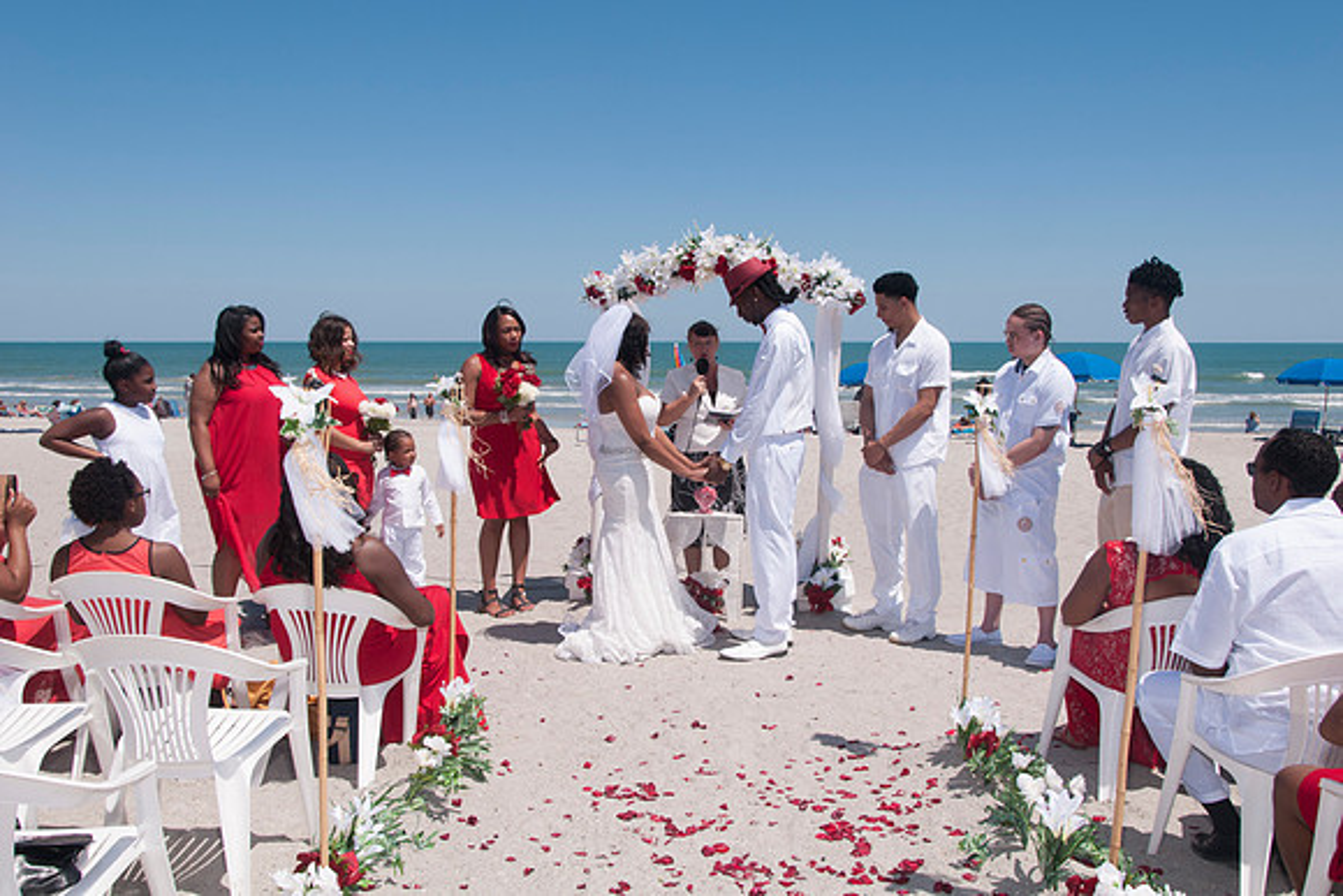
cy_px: 448
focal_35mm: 33
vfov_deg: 39.6
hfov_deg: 56.7
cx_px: 672
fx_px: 1244
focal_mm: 22
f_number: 13
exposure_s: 1/250
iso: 100
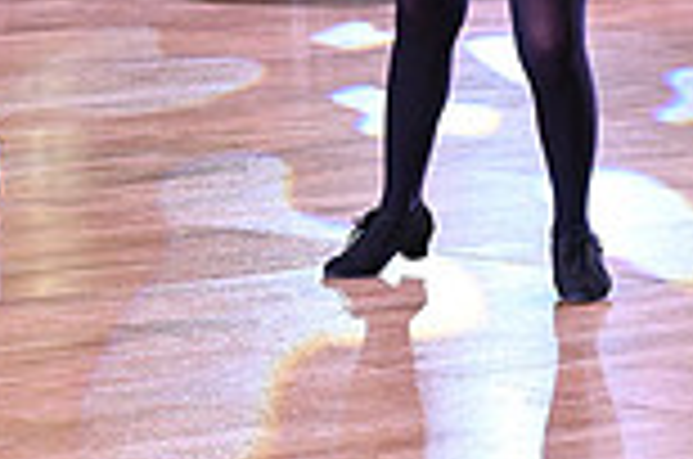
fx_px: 4572
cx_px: -54
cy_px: -254
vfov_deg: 5.7
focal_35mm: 238
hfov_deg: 8.6
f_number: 5.6
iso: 6400
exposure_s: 1/320
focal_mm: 63
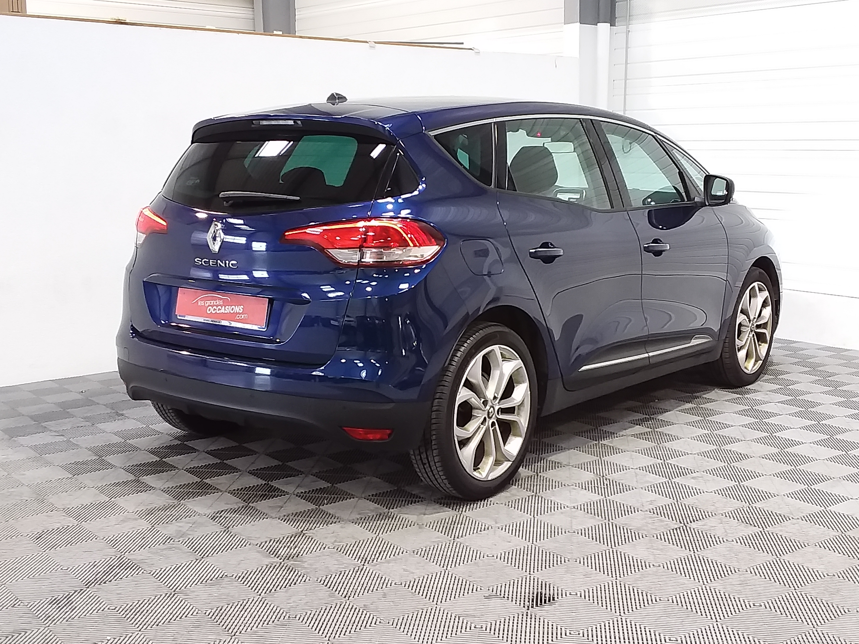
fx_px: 695
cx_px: 430
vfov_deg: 49.7
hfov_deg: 63.4
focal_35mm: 28
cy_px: 322
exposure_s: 1/33
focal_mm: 2.91
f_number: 1.9
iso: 160
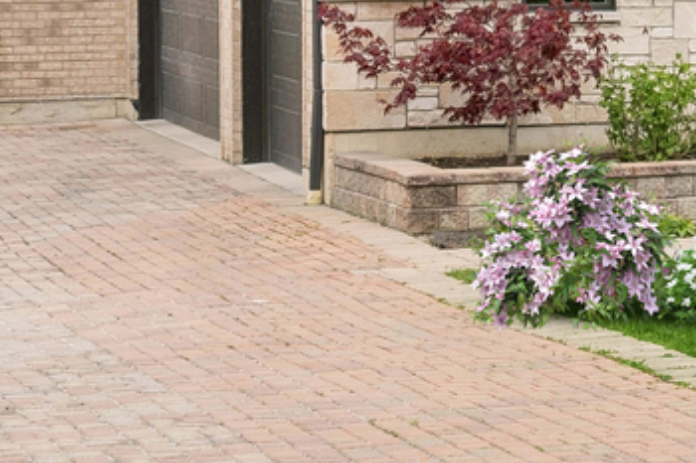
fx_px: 2686
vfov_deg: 9.7
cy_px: -119
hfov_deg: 14.1
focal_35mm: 139
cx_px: 931
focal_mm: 20
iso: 250
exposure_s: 1/320
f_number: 8
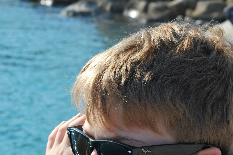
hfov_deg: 20.1
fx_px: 658
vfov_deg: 13.2
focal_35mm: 102
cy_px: 170
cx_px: 117
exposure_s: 1/320
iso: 200
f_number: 9
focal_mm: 45
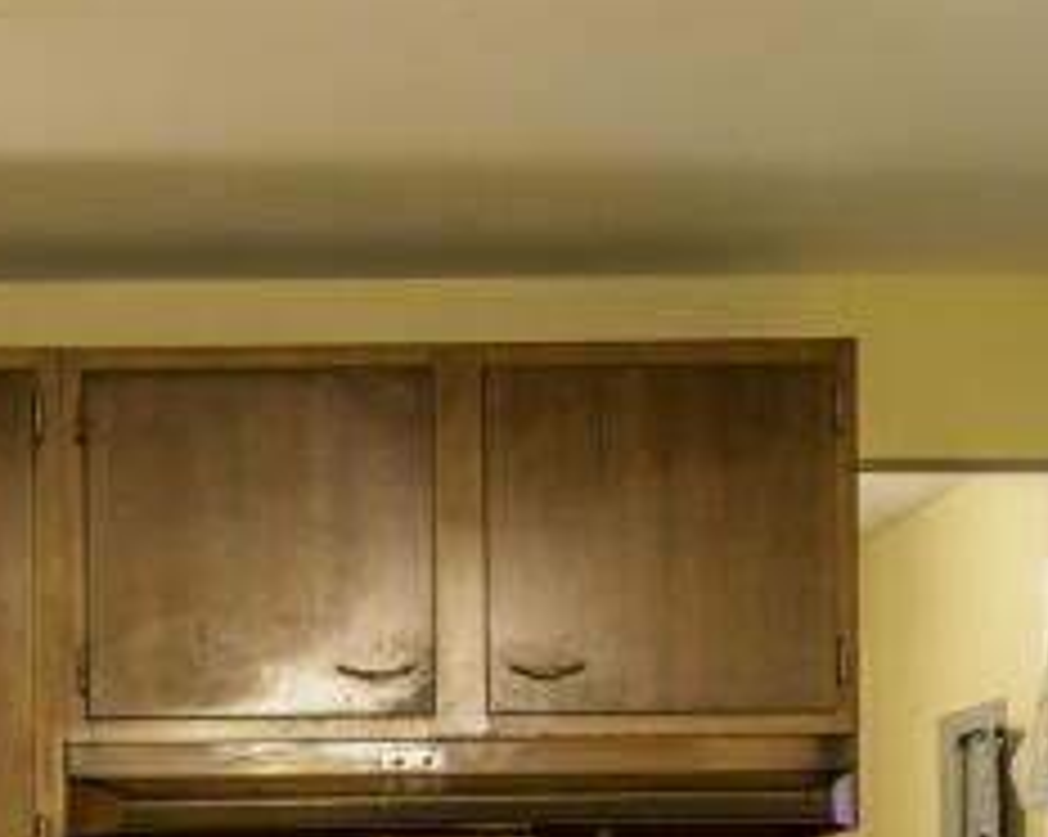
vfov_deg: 15.1
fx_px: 3037
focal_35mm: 98
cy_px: 1044
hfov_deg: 18.8
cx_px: -90
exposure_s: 1/1.67
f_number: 5.6
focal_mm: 15
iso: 64
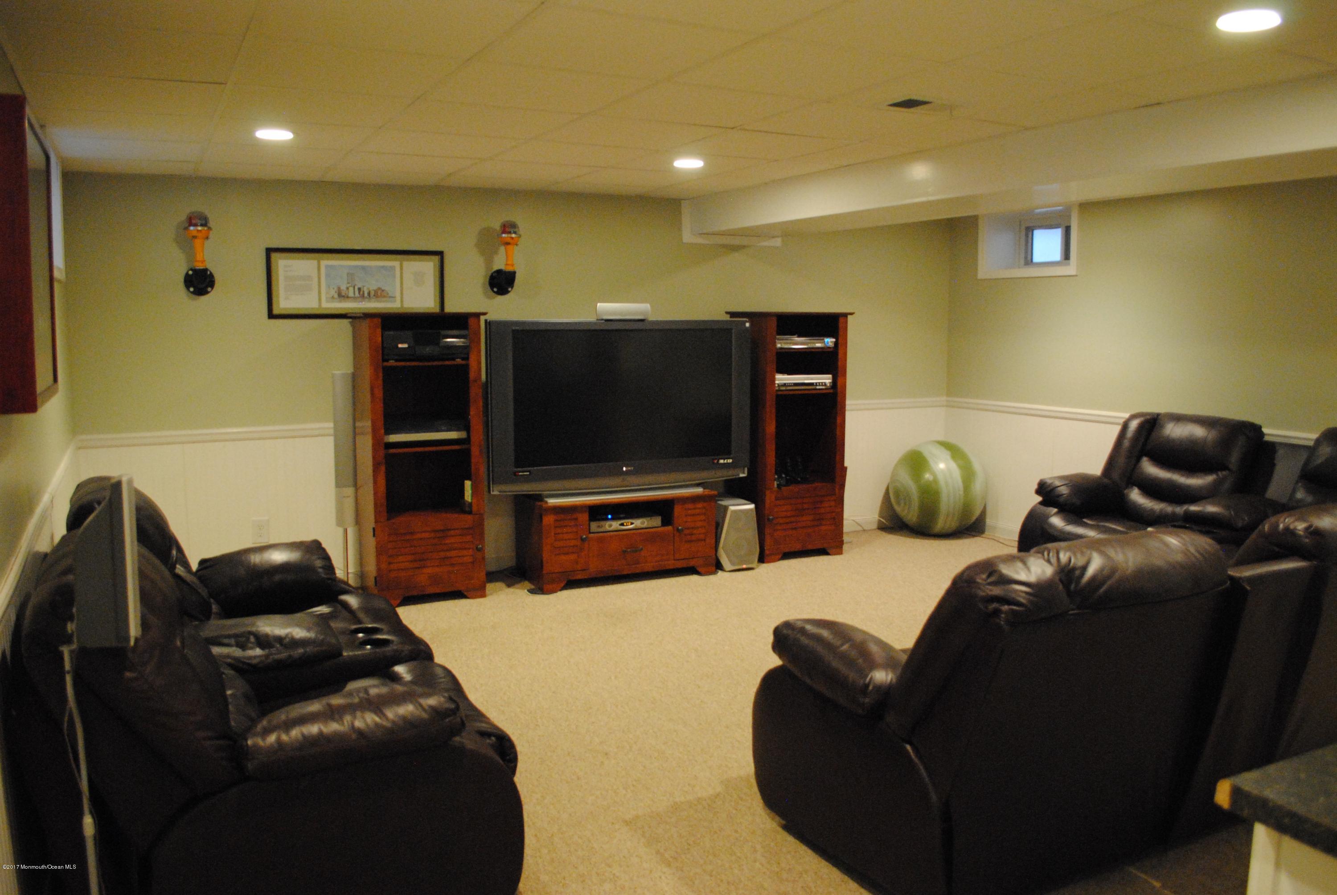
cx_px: 668
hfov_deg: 67.3
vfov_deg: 48.0
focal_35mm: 27
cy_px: 448
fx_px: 1004
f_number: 3.5
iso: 1400
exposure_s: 1/30
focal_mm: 18
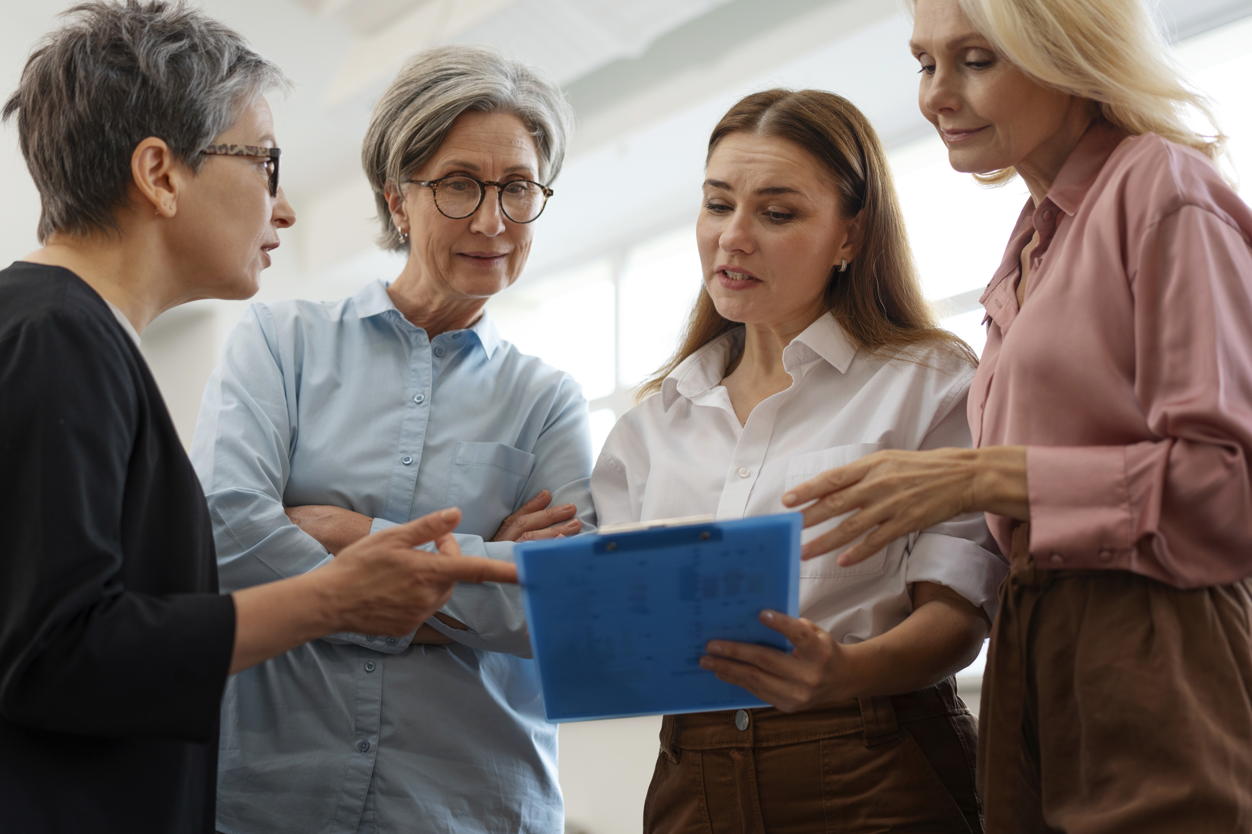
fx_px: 1913
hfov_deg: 36.2
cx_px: 626
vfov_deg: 24.6
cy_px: 417
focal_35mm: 55
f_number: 2.5
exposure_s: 1/250
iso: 400
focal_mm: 55
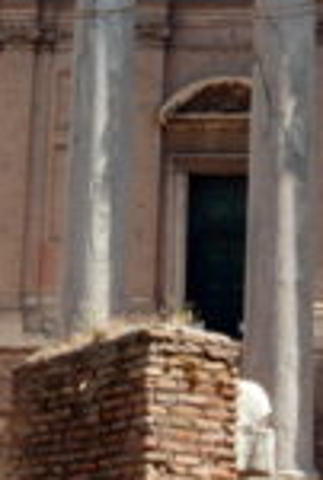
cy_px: 189
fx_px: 1604
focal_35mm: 120
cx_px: 200
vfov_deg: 17.0
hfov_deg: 11.5
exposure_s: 1/25
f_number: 16
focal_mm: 24
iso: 100
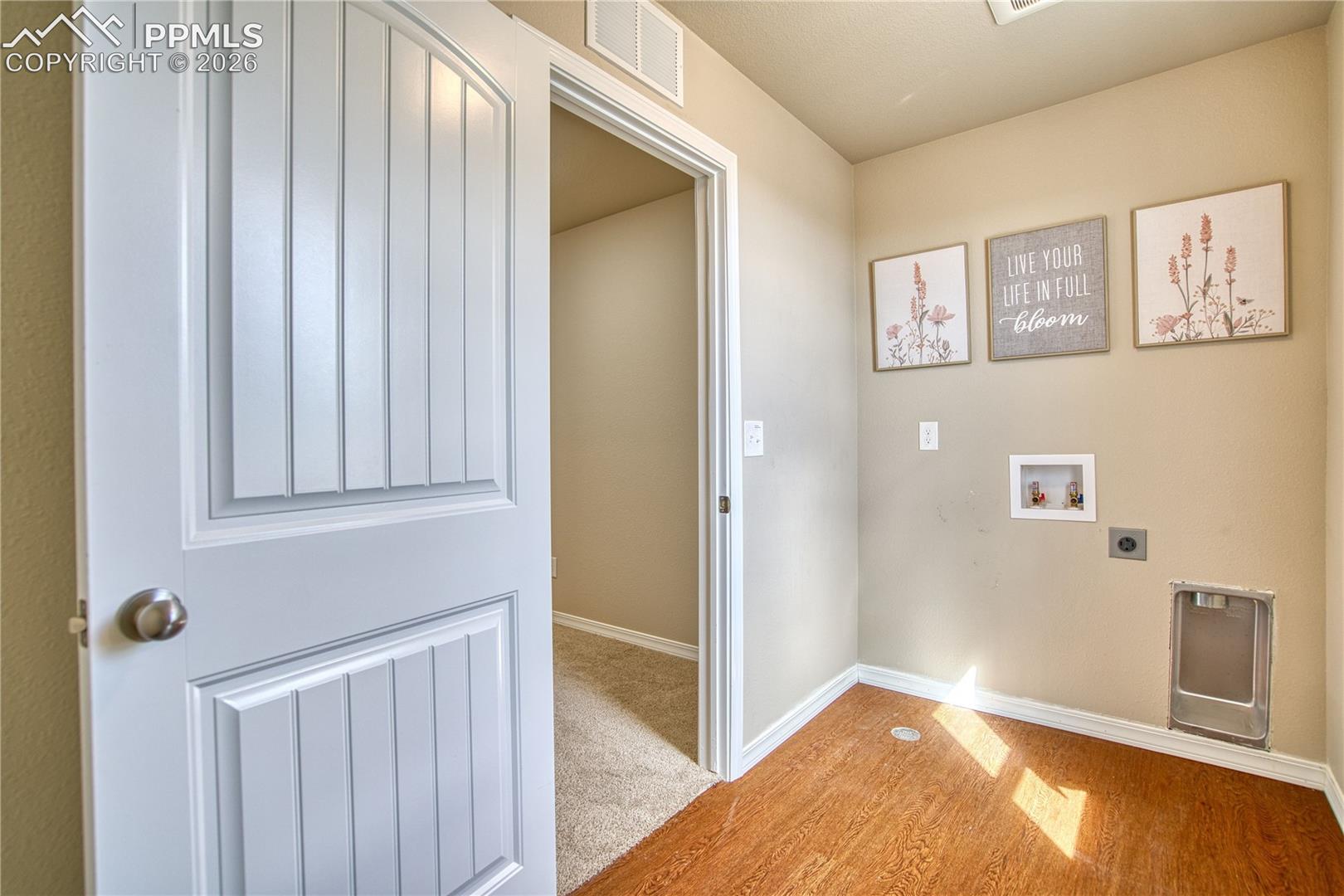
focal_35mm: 16
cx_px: 672
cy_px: 448
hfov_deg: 96.7
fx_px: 597
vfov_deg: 73.7
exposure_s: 1/160
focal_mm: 16
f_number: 4
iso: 500
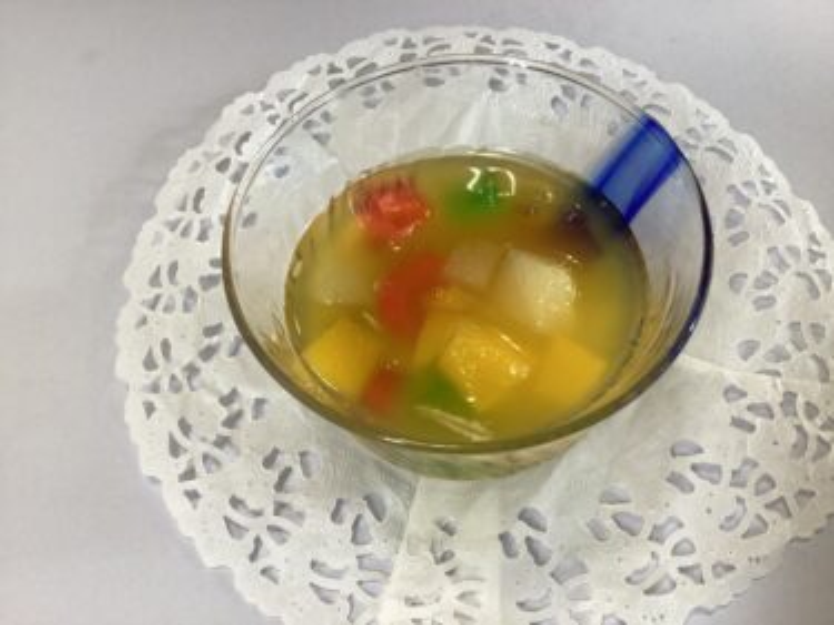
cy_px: 312
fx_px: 747
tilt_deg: -57.9
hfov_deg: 58.4
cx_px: 417
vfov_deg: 45.4
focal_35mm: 31
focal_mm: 3.3
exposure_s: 1/60
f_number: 2.4
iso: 80
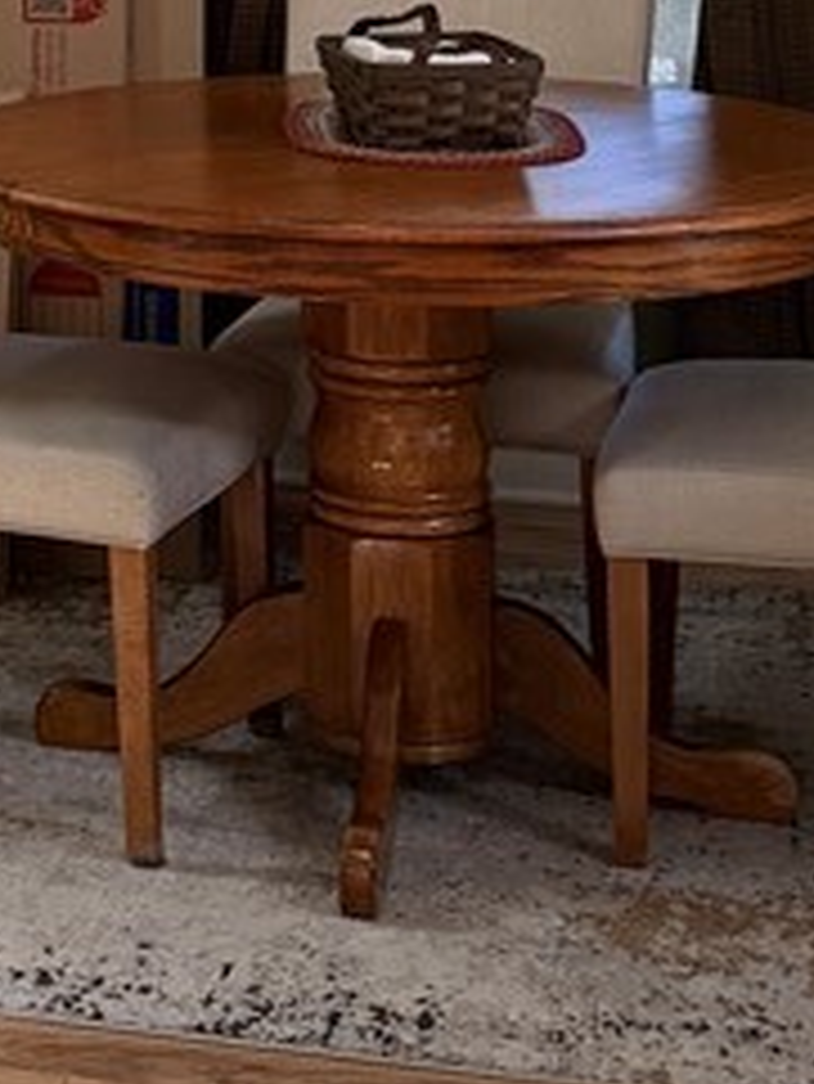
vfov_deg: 18.6
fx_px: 3195
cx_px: -324
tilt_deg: -4.7
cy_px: -81
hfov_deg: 13.8
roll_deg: +0.8
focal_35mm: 102
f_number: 1.78
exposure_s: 1/60
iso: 250
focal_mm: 6.76
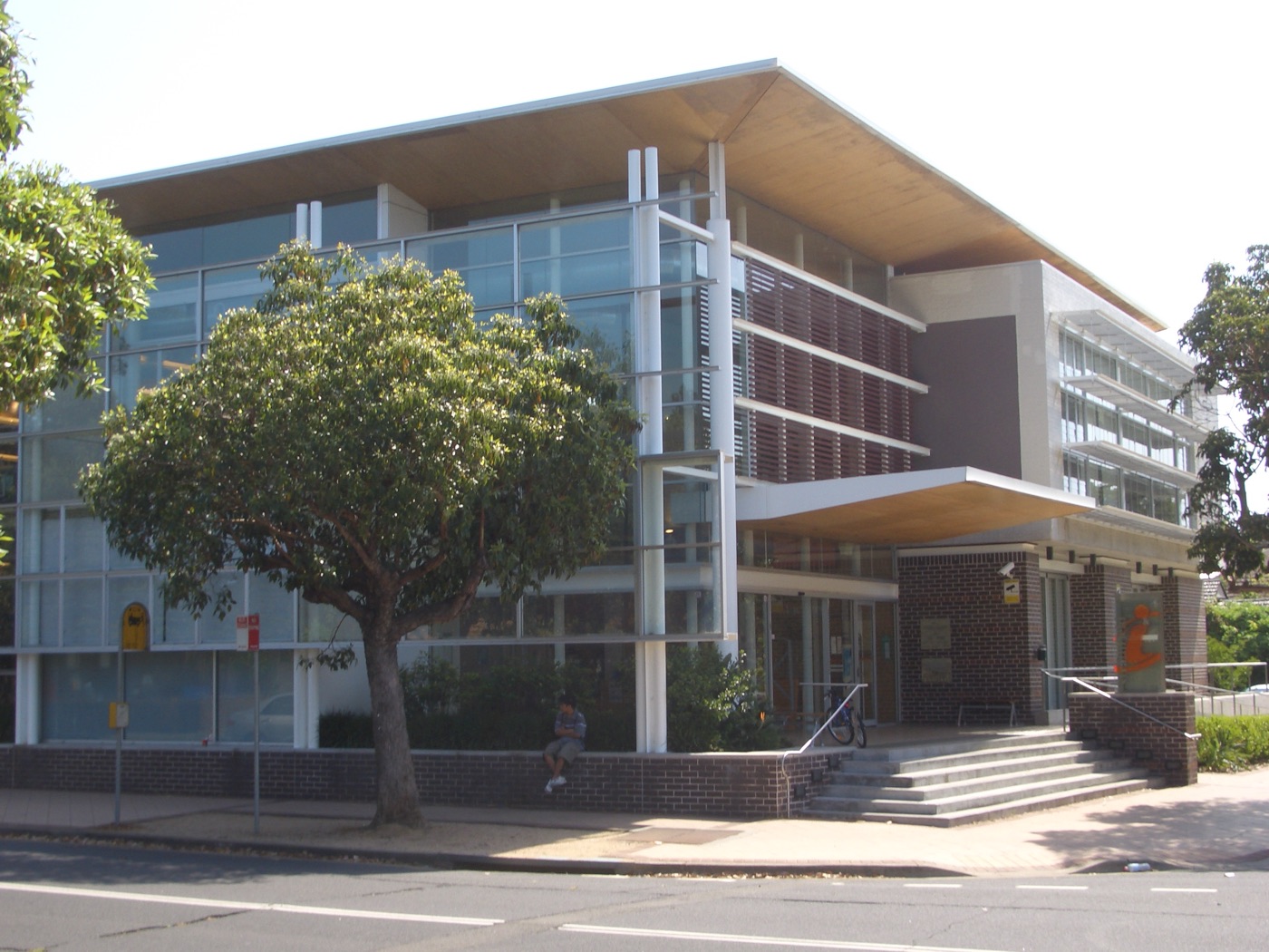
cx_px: 634
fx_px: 1796
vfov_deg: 29.7
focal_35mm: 49
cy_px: 476
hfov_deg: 38.9
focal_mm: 8.2
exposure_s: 1/160
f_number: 5
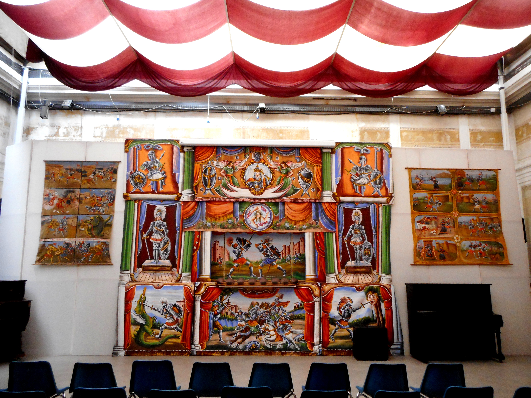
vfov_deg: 54.9
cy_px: 199
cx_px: 266
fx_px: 383
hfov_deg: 69.4
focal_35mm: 25
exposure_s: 1/30
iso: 320
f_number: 3.7
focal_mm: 4.5
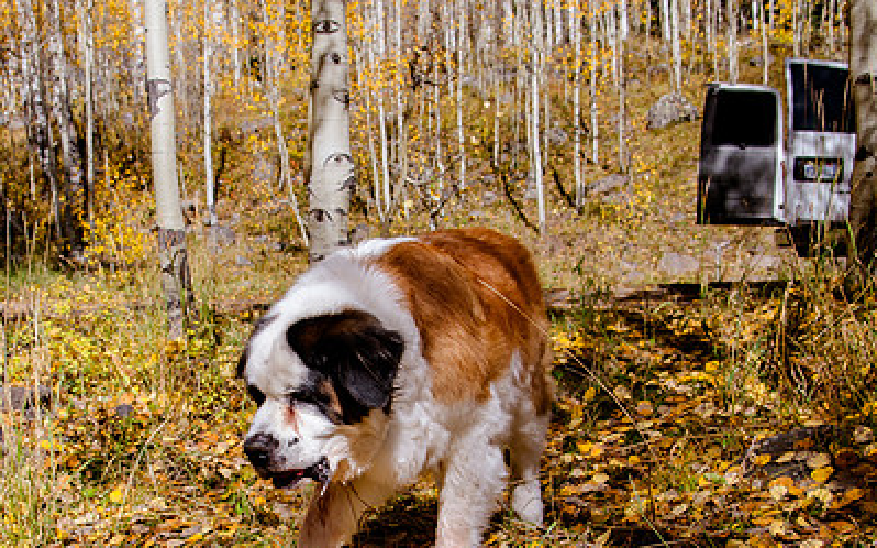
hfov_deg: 32.7
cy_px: 448
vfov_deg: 20.7
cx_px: 280
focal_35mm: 62
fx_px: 1481
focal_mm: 31
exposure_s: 1/640
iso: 200
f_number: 6.3
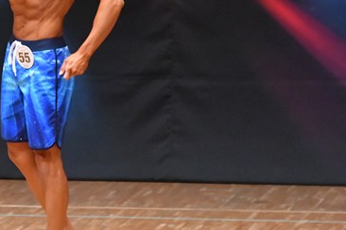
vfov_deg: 2.3
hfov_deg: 3.4
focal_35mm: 603
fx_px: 5795
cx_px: -11
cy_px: 63
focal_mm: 190
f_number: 5.6
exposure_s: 1/400
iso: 8000
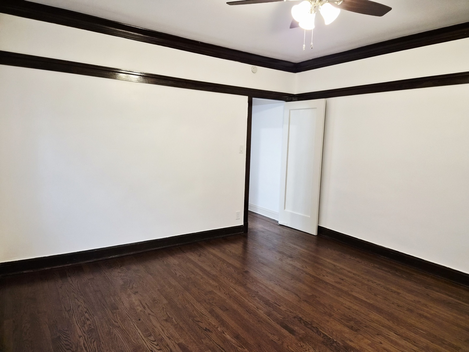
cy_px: 176
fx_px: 312
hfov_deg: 73.9
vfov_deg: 58.9
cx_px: 234
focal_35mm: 23
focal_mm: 5.4
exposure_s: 1/120
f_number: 1.8
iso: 800
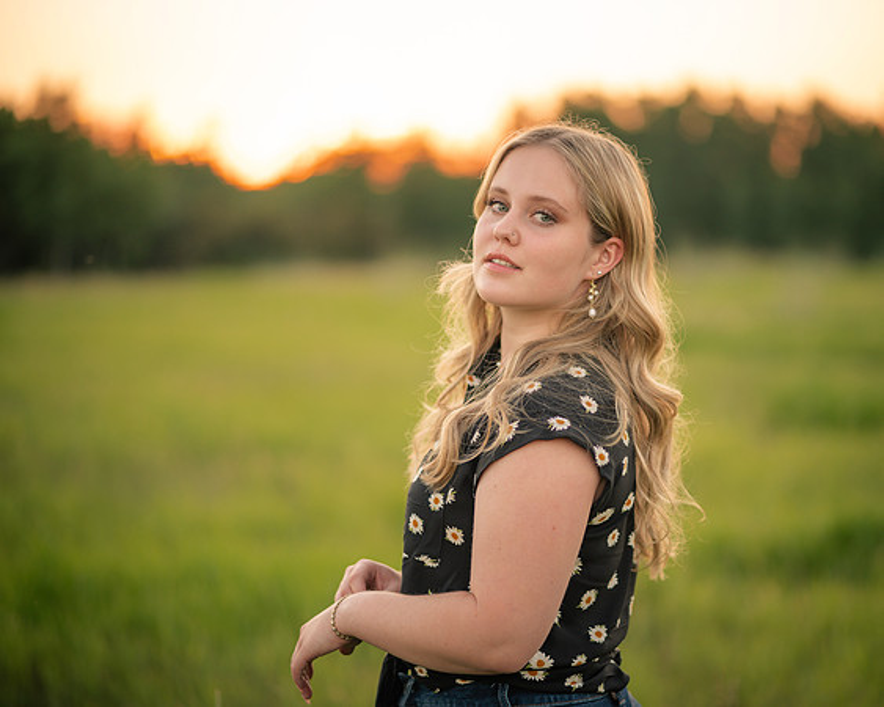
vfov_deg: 16.1
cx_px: 514
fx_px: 2503
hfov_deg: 20.0
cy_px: 354
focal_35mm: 96
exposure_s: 1/100
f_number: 1.8
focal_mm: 85
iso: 100
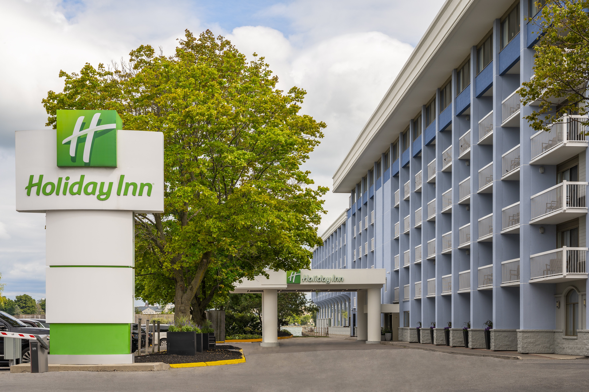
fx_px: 801
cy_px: 196
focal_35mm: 49
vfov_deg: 27.5
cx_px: 294
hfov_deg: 40.4
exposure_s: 1/250
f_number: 8
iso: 100
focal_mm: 49
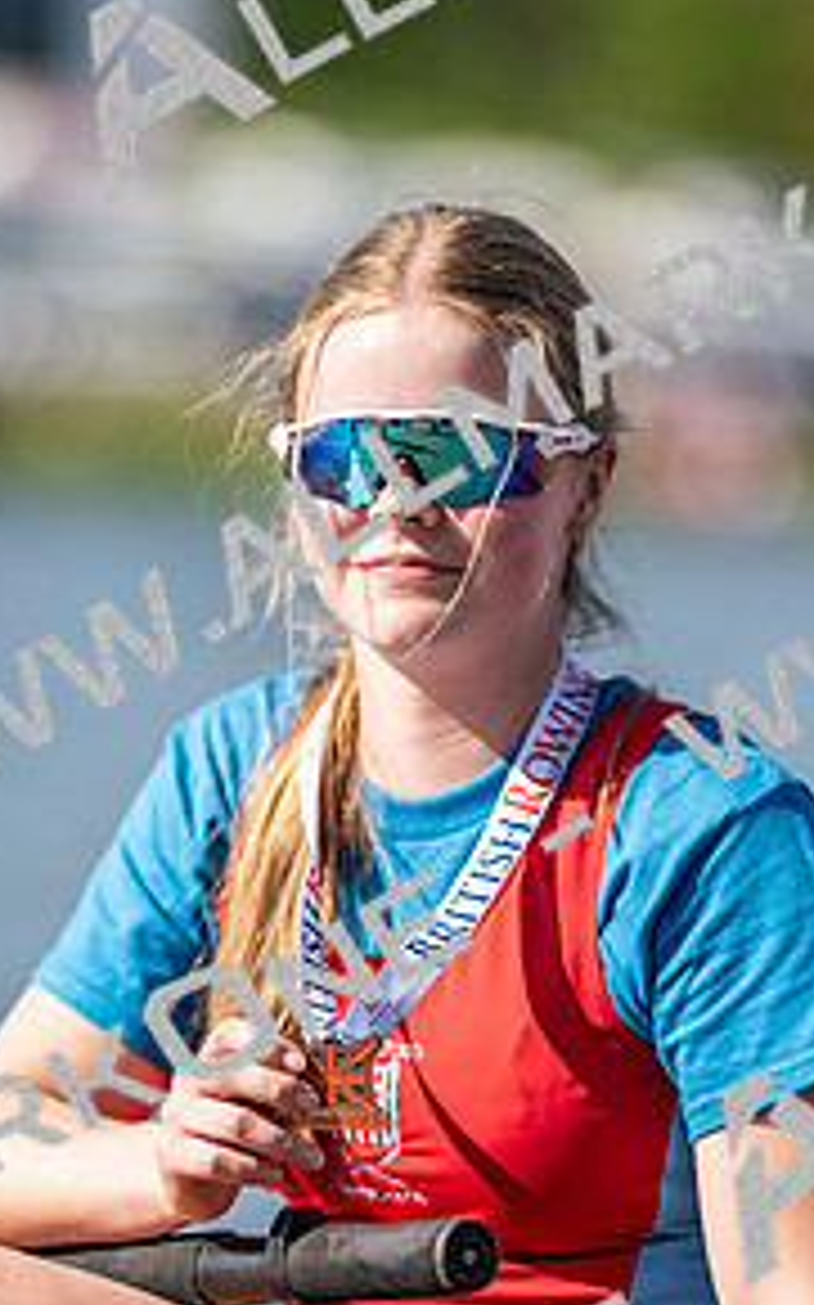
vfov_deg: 7.6
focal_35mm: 275
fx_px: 9771
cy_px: 857
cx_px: 337
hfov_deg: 4.8
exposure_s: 1/3200
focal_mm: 135
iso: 64
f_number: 1.8
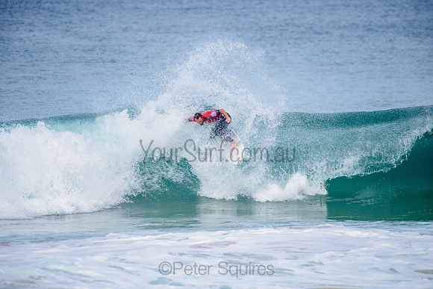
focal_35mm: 500
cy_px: 144
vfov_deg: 2.8
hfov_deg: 4.1
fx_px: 6015
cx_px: 216
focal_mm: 500
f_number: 5.6
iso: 250
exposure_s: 1/2000
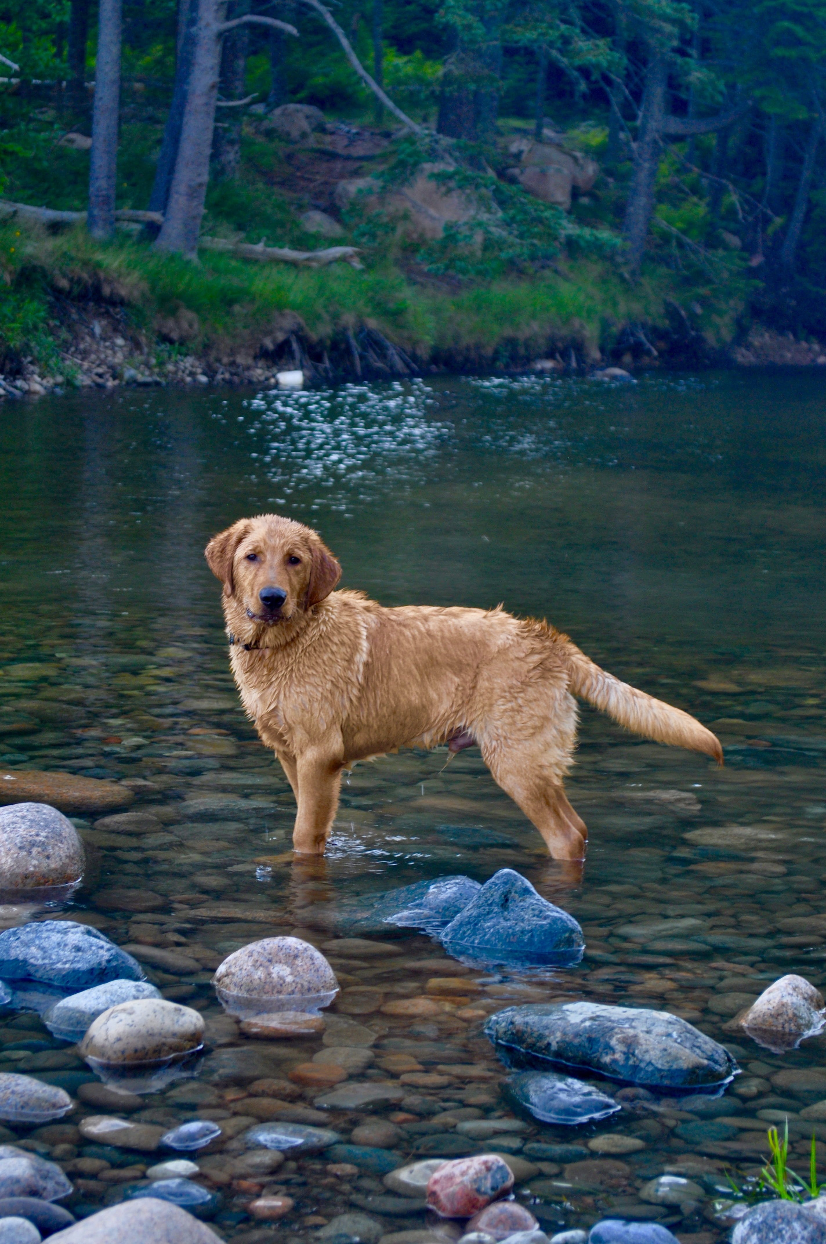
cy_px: 622
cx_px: 413
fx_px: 2847
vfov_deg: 24.6
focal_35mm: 82
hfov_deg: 16.5
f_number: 5.6
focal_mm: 55
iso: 400
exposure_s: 1/80
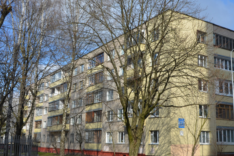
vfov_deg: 30.5
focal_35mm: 44
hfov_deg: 44.5
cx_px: 126
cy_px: 89
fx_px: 286
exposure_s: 1/250
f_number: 8
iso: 110
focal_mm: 24
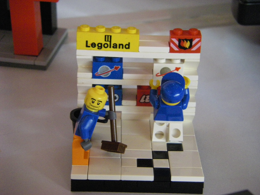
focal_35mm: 88
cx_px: 131
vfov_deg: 16.8
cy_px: 97
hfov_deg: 22.3
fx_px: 661
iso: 800
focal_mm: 14.4
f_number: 4
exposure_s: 1/15
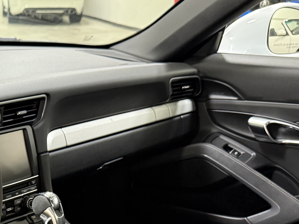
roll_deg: +1.1
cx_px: -31
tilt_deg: -23.3
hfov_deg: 26.9
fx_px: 570
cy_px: 233
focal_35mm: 66
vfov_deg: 21.3
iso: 500
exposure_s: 1/60
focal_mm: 6.76
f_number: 1.78
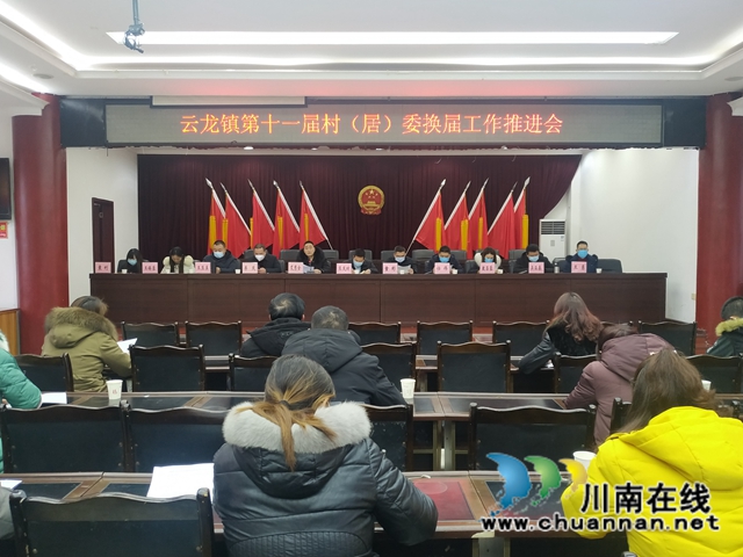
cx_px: 372
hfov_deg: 71.6
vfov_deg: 56.8
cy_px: 278
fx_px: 515
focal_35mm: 24
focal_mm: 3.94
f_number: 1.9
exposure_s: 1/20
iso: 320
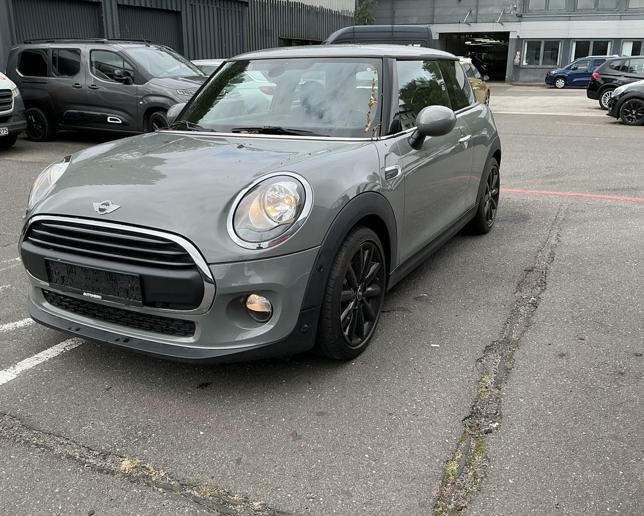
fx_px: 572
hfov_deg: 58.8
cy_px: 254
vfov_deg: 48.5
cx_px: 315
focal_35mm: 30
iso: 25
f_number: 1.8
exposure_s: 1/529
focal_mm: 3
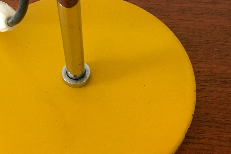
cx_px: 80
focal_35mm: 53
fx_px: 340
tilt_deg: -58.0
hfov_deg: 37.2
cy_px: 75
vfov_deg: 25.5
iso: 250
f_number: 2.2
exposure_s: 1/33
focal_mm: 4.15
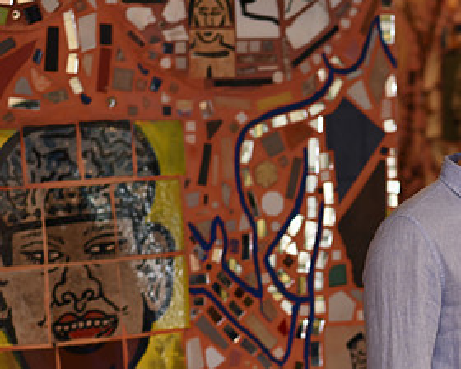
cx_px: 438
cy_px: 307
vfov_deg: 9.3
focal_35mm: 165
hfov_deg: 11.6
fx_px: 2251
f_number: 2.8
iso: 320
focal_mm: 85
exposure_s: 1/60
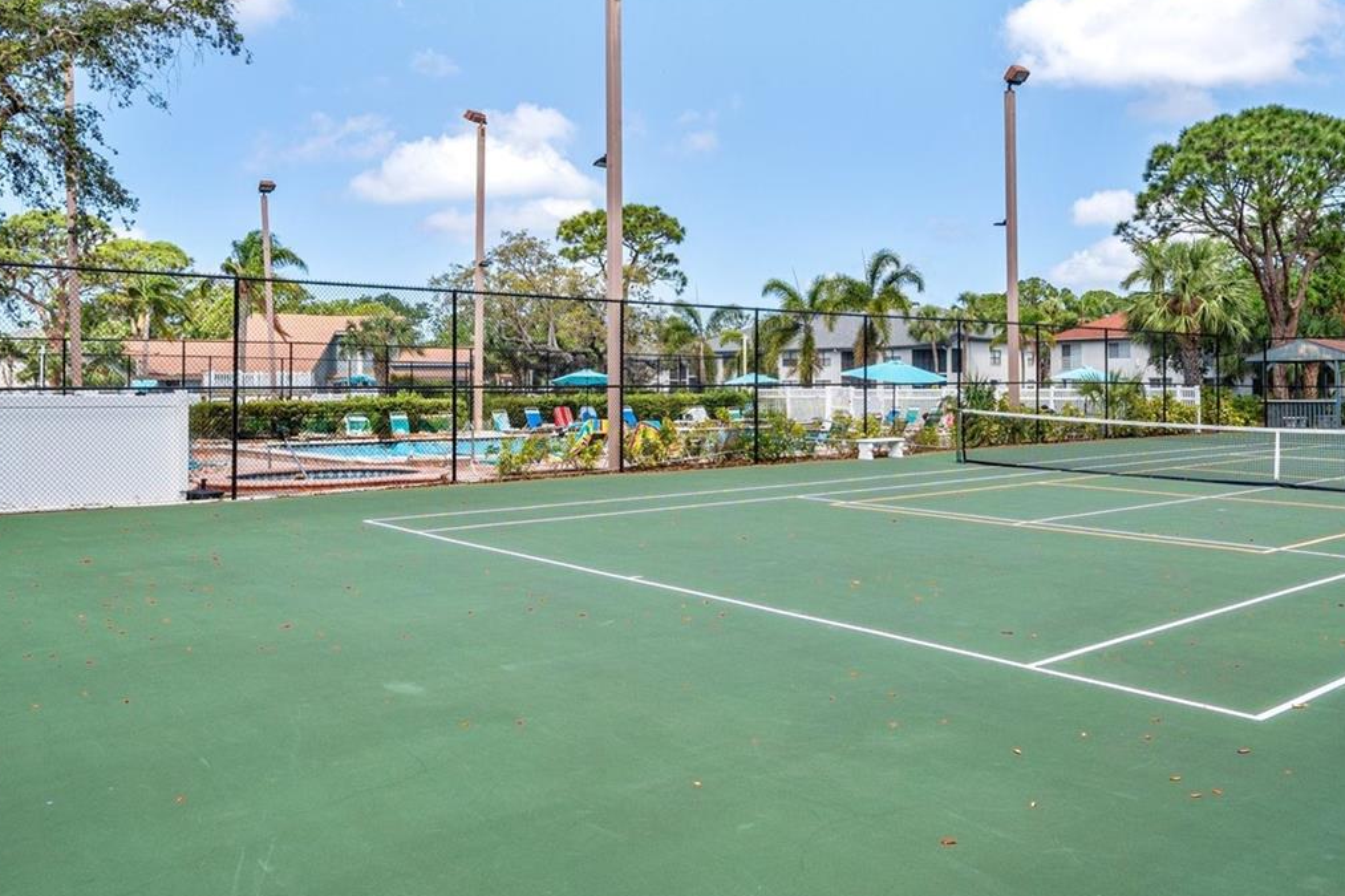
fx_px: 1121
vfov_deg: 43.4
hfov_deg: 61.0
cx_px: 851
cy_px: 370
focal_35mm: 30
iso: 250
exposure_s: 1/640
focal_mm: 19
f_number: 8
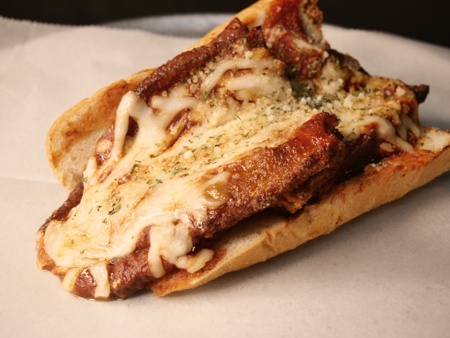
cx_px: 225
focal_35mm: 56
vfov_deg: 26.1
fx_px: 728
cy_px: 169
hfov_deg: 34.3
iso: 400
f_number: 5
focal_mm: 28
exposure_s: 1/125
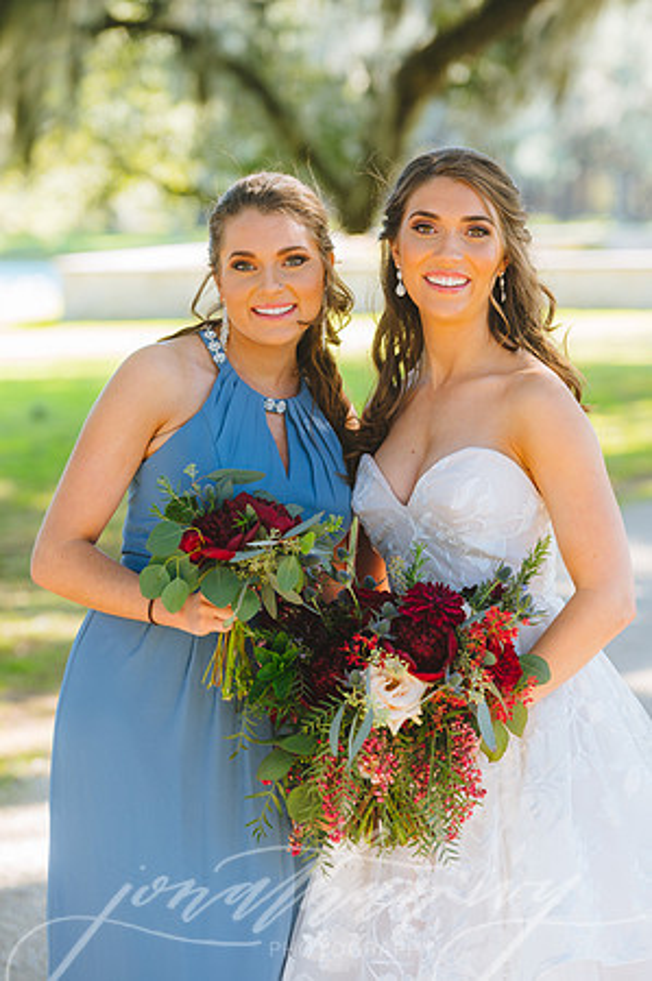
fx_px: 3322
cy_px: 490
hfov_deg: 11.2
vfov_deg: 16.8
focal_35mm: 122
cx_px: 326
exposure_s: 1/100
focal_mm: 122
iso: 160
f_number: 2.8
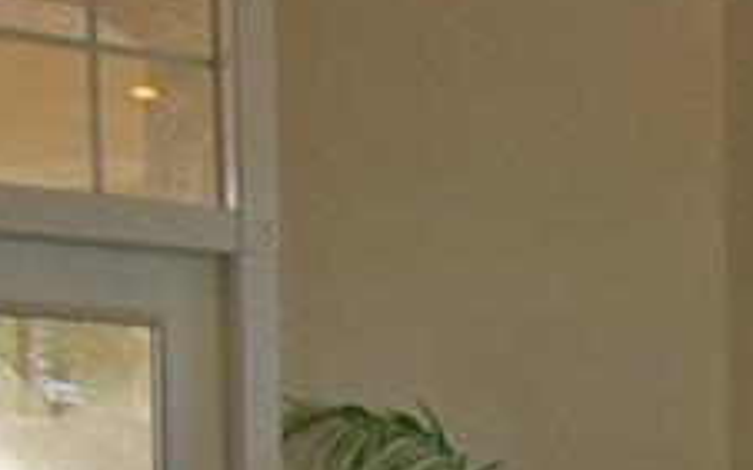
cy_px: 872
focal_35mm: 130
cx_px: 1269
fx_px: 2666
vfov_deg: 9.5
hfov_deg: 14.5
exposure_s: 1/100
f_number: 5
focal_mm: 12
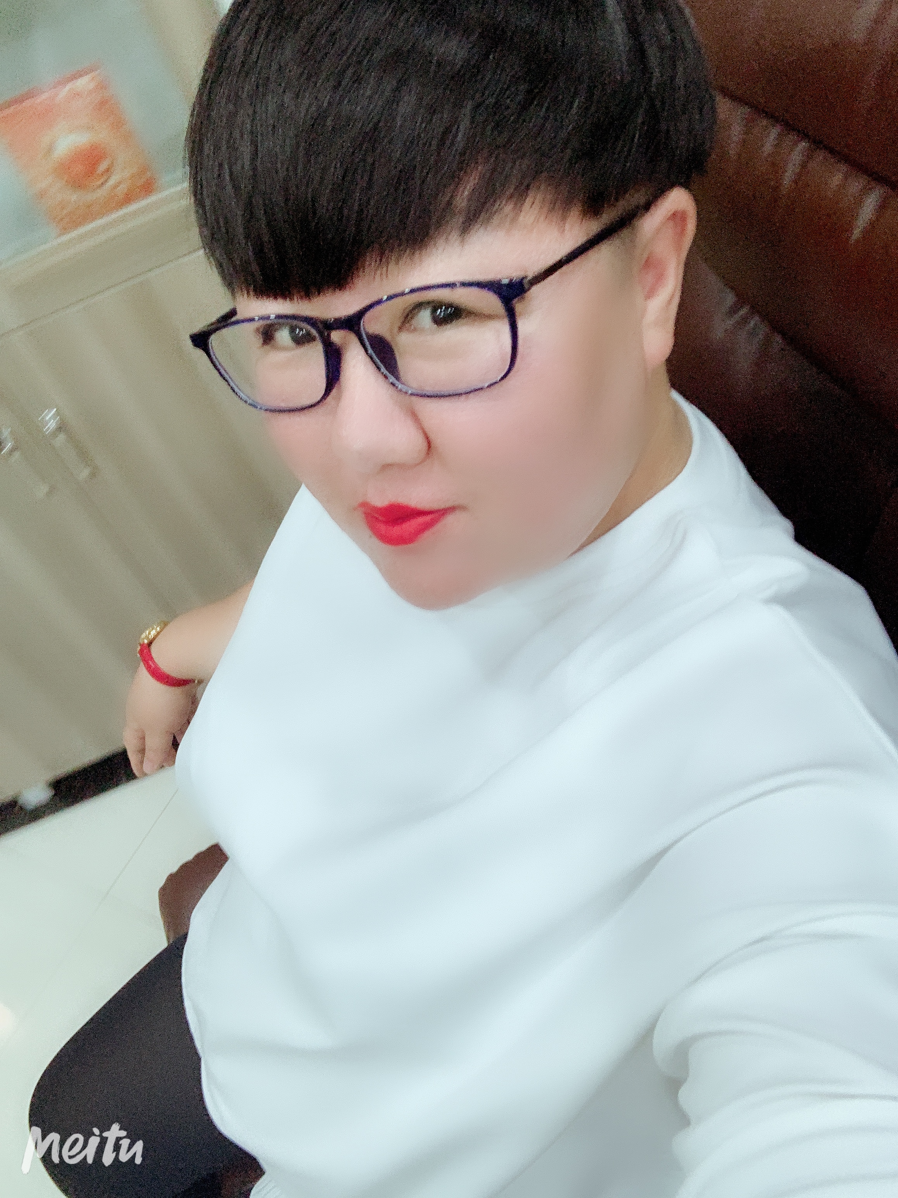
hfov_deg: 44.2
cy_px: 599
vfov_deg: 56.8
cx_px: 449
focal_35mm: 32
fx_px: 1107
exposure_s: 1/40
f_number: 2.2
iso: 320
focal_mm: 2.87
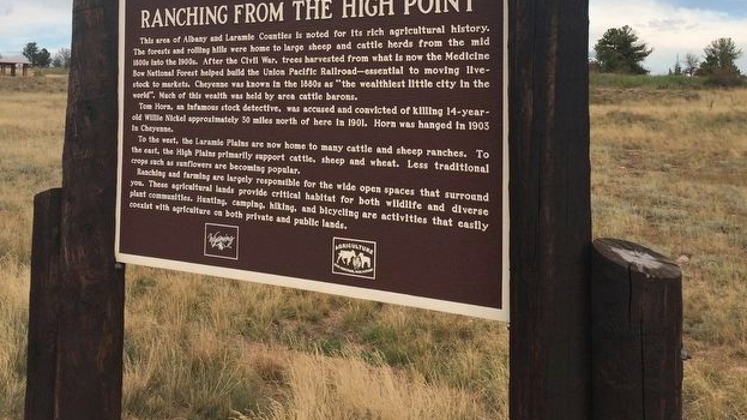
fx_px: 832
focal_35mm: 42
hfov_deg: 48.3
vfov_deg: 27.6
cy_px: 67
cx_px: 354
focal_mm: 4.12
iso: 32
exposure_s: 1/1466
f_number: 2.2
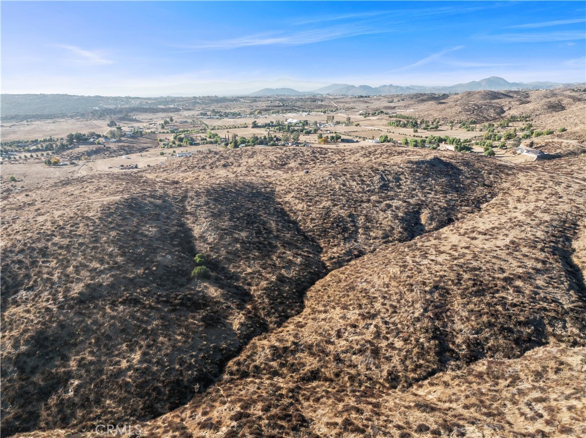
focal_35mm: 24
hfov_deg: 71.6
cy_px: 219
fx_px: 406
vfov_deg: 56.7
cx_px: 293
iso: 260
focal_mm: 12.29
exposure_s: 1/2500
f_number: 2.8
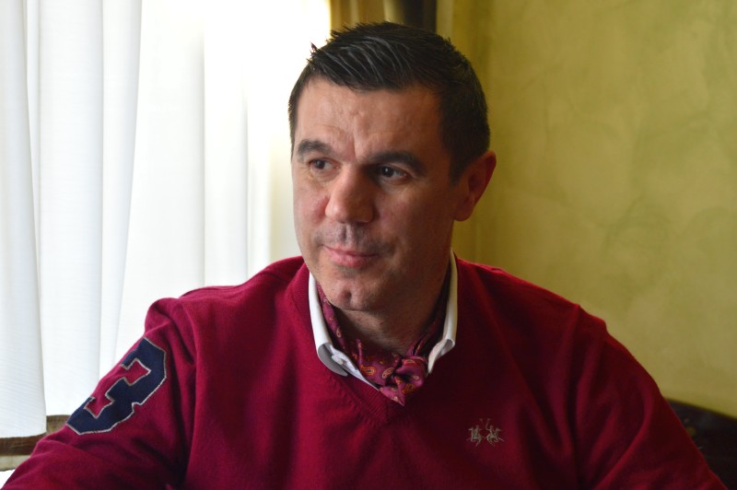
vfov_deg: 18.2
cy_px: 245
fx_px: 1534
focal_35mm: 75
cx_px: 368
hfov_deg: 27.0
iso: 800
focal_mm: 50
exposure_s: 1/60
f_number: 5
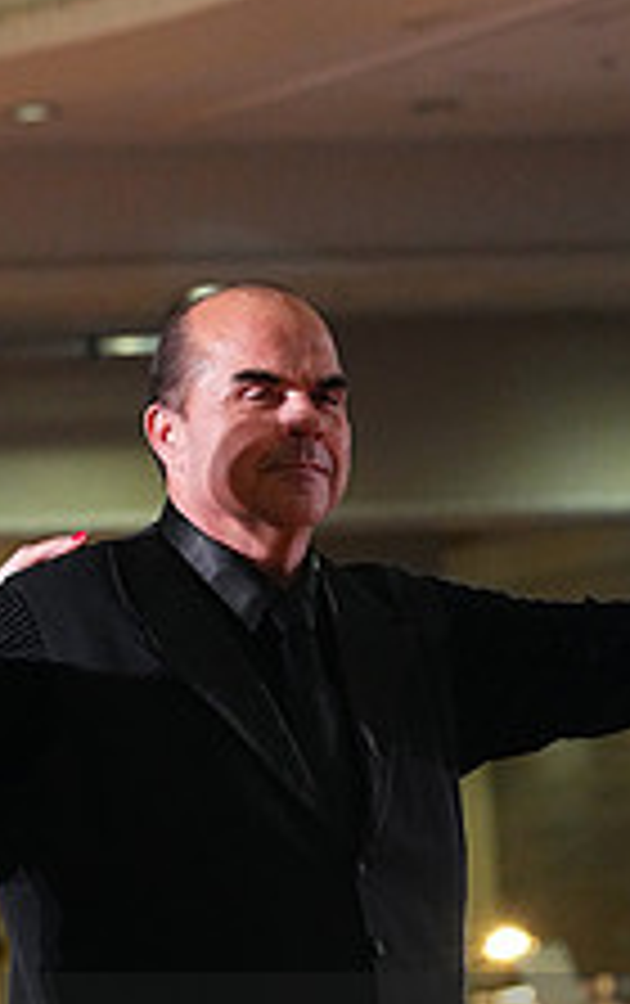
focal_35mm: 315
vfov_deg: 6.6
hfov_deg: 4.2
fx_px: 8626
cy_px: 1126
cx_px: 70
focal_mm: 119
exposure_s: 1/400
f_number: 5
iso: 6400
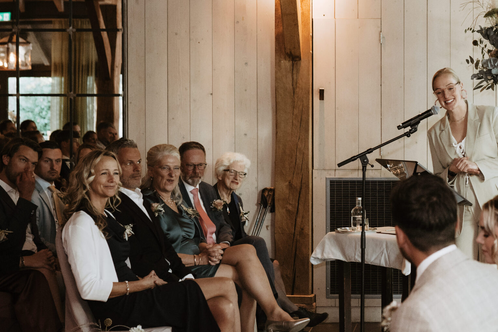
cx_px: 464
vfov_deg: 17.2
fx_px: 1093
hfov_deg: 24.8
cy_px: 127
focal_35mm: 79
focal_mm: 35
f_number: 2.5
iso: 1600
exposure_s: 1/200
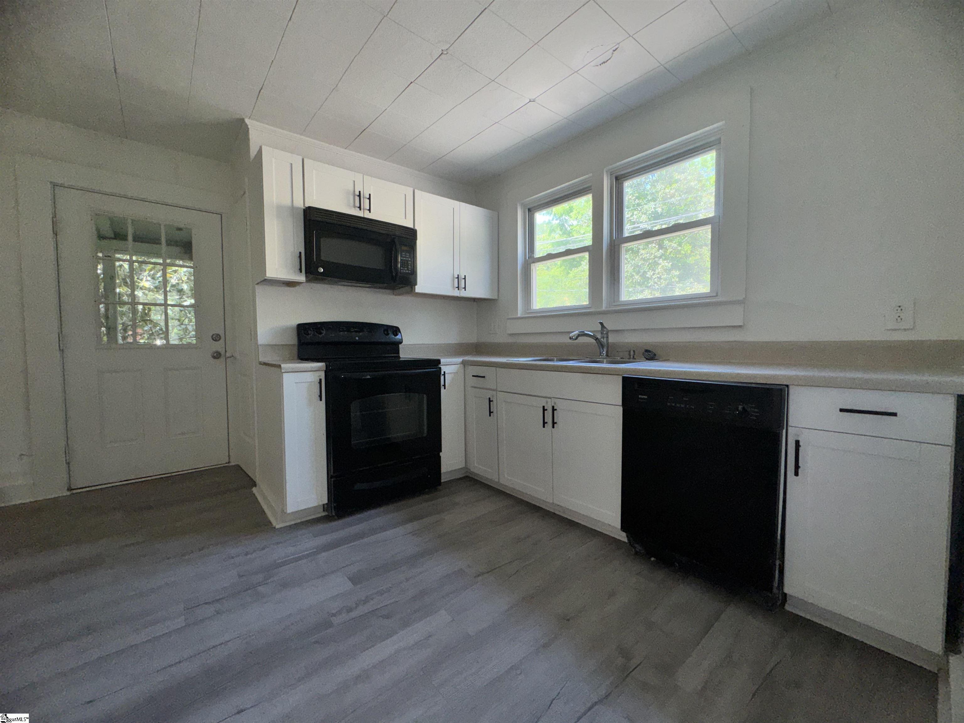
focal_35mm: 14
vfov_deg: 85.7
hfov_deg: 102.1
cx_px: 482
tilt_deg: -3.2
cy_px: 362
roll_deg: -0.1
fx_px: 390
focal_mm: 2.22
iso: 40
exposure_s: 1/122
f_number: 2.2
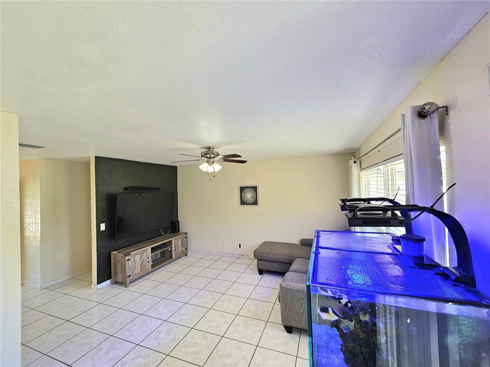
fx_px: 184
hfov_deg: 106.2
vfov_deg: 89.9
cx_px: 245
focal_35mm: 13
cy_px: 184
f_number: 2.2
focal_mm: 2.2
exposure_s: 1/77.5
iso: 80
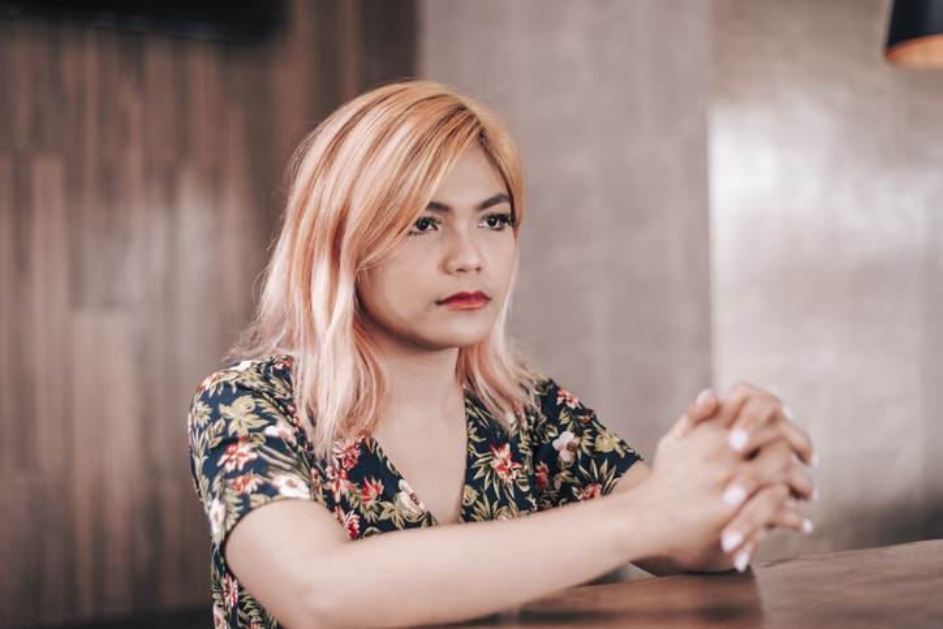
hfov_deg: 39.6
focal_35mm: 50
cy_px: 314
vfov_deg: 27.0
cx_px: 472
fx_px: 1310
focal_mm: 50
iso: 125
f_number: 2.5
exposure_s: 1/200
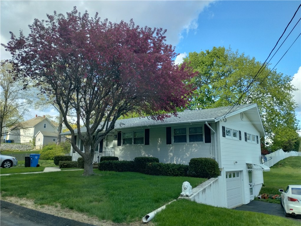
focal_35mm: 28
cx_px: 150
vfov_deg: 49.8
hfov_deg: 63.4
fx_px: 244
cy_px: 113
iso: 100
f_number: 1.8
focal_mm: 4.27
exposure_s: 1/344
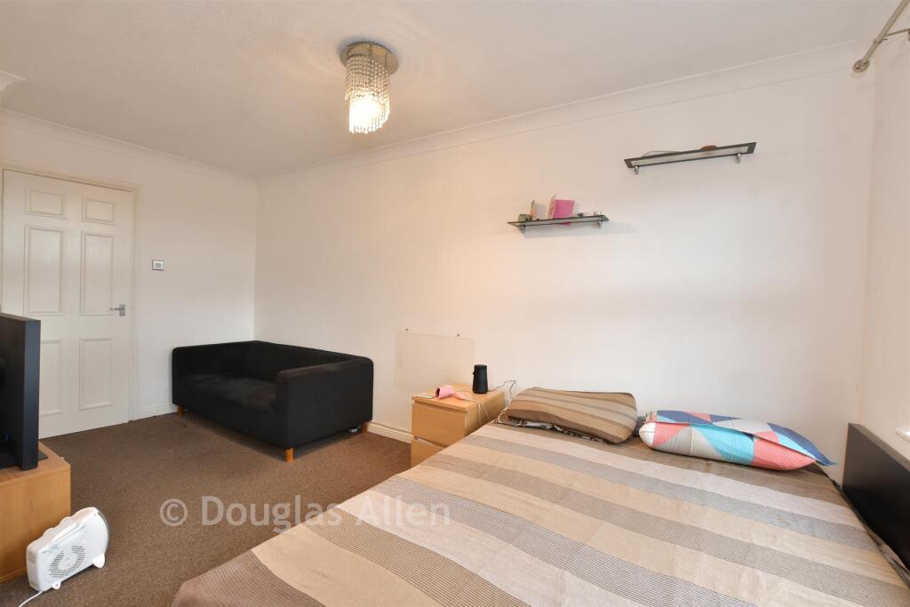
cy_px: 304
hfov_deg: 100.4
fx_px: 379
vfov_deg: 77.3
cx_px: 455
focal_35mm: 15
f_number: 8
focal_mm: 10
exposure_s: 1
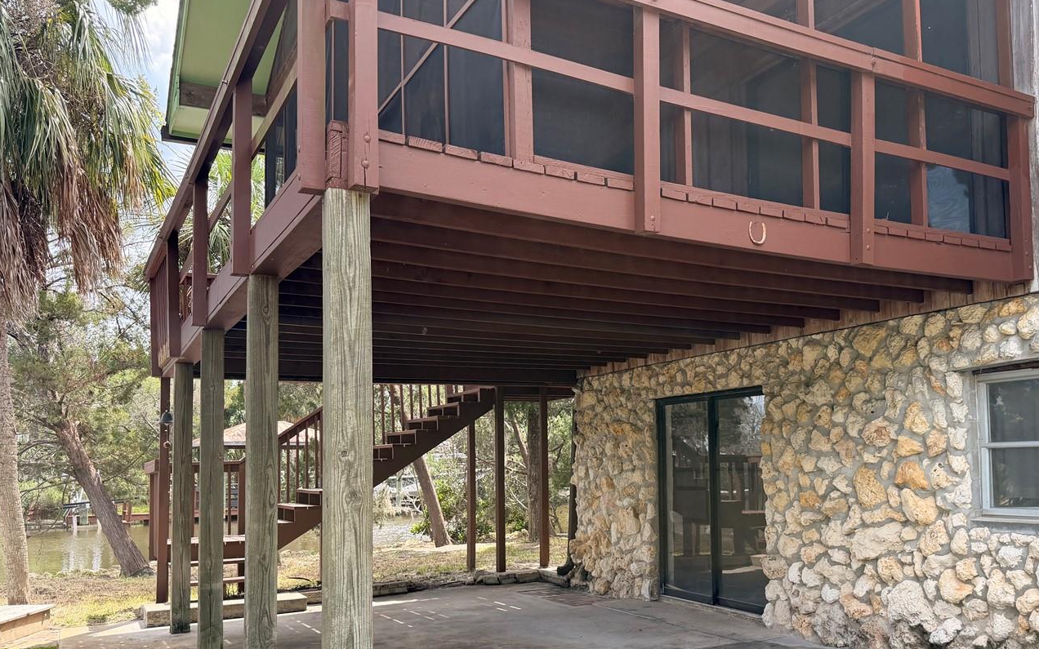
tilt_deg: +4.4
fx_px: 906
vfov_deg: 39.2
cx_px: 636
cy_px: 406
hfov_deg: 59.0
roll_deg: +0.7
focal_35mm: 32
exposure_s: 1/1075
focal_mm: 6.76
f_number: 1.78
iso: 100
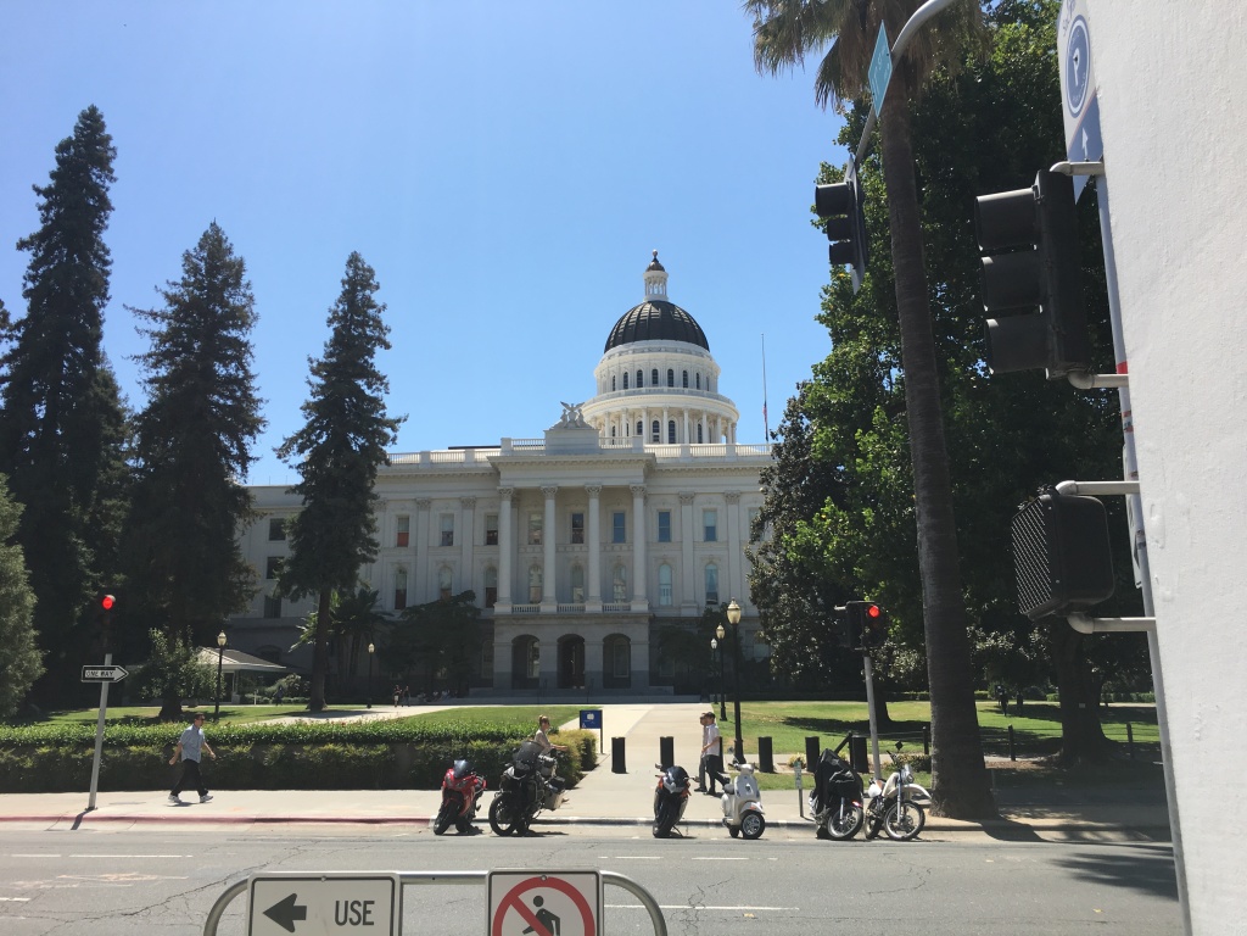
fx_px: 1045
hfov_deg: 61.7
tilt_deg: +13.3
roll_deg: -0.5
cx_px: 624
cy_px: 468
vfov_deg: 48.2
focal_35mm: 29
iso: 25
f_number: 2.2
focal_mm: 4.15
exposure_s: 1/1282
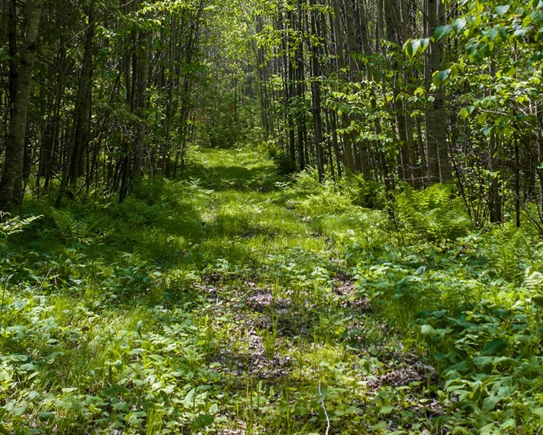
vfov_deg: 22.4
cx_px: 312
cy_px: 137
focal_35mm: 68
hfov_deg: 27.9
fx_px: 1093
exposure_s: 1/500
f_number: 2.8
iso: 100
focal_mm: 12.29
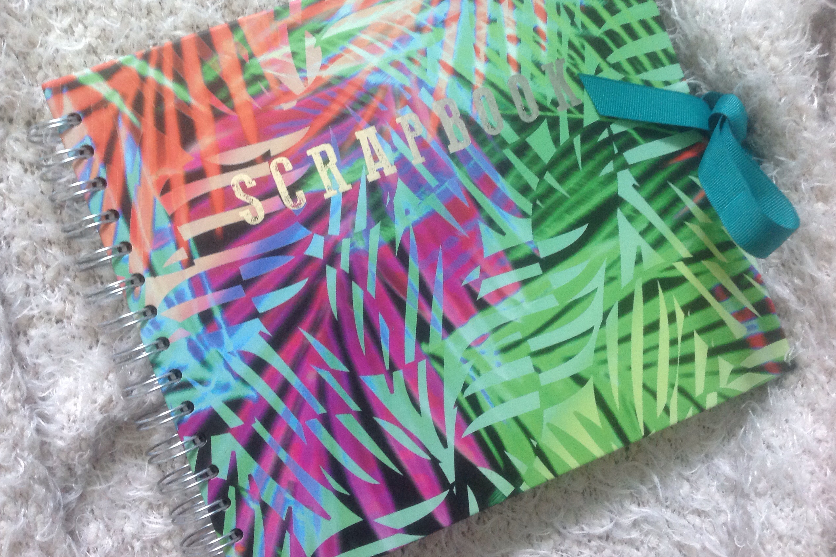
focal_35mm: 37
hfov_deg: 51.9
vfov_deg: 35.9
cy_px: 244
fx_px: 859
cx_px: 416
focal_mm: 4.28
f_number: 2.4
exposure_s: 1/15
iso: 200
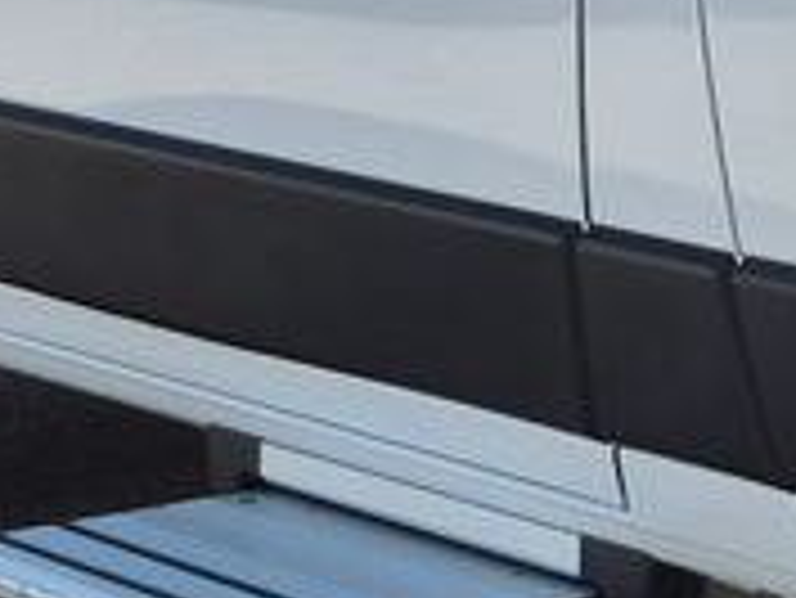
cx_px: 1561
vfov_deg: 8.8
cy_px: -144
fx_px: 3820
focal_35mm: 166
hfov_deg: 10.9
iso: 80
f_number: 1.8
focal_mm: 5.4
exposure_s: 1/4272
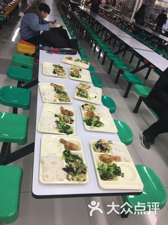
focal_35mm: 29
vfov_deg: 61.7
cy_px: 112
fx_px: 188
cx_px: 84
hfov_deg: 48.2
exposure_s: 1/33
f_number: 2.2
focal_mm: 4.15
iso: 25
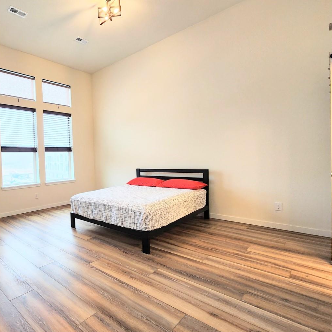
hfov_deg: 73.6
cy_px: 169
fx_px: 195
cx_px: 74
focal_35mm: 18
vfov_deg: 80.7
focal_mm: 2.2
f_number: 2.2
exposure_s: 1/60
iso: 125
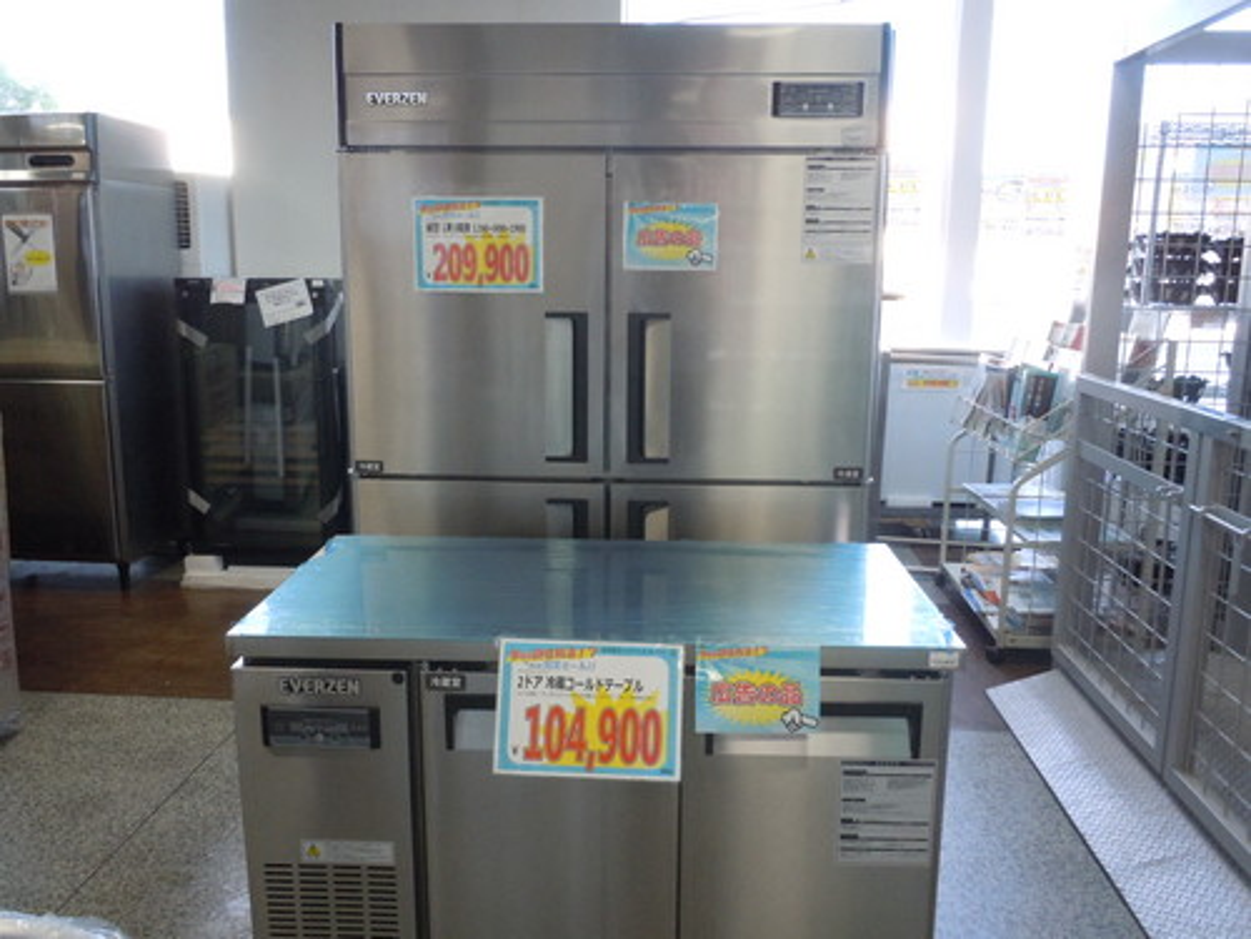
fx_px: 1012
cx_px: 626
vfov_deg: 49.7
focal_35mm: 28
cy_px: 470
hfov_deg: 63.4
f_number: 3.7
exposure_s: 1/60
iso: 400
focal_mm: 5
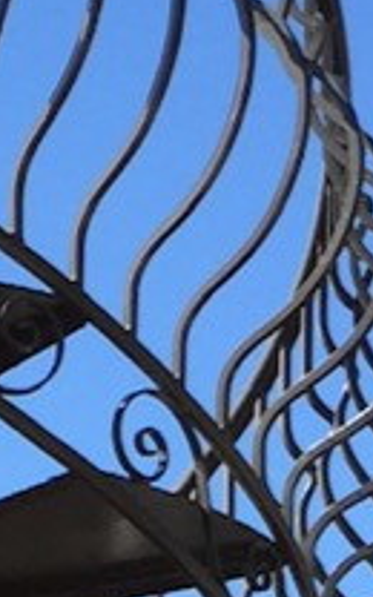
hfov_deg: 5.5
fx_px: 3855
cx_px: -264
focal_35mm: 237
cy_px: 1432
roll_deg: -0.8
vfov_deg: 8.2
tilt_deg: +4.3
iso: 32
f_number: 2.2
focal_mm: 4.15
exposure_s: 1/860
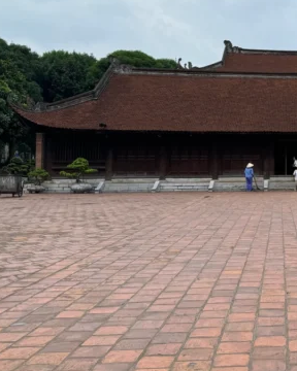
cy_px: 134
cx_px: 316
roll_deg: +0.0
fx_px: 549
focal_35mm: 50
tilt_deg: +3.8
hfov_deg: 27.9
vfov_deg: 37.1
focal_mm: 6.76
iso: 80
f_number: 1.78
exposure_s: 1/3247
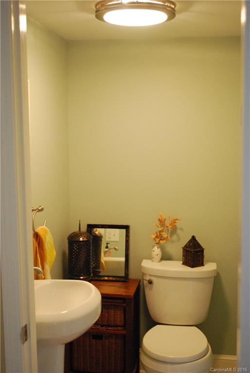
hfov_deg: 28.1
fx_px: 499
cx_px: 125
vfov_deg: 41.1
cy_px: 186
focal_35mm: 48
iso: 1600
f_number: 5
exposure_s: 1/30
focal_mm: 32
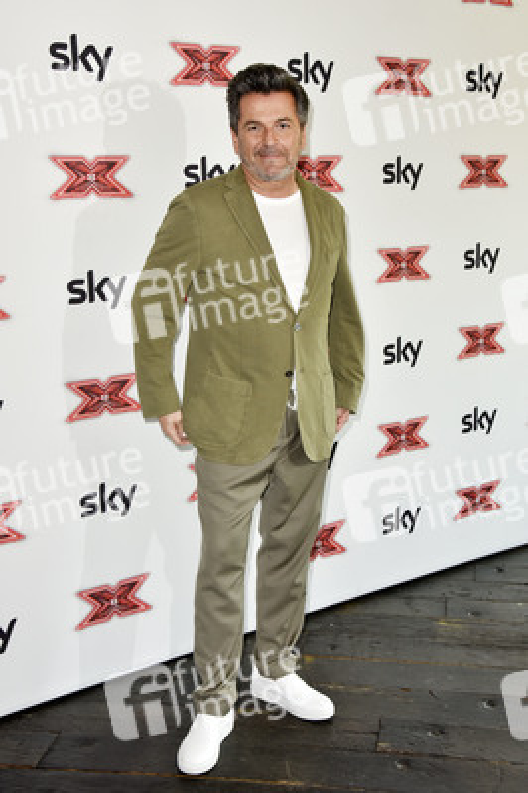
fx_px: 1058
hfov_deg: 28.0
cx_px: 264
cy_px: 396
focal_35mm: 48
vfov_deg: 41.1
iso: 640
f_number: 5.6
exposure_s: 1/160
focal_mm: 48
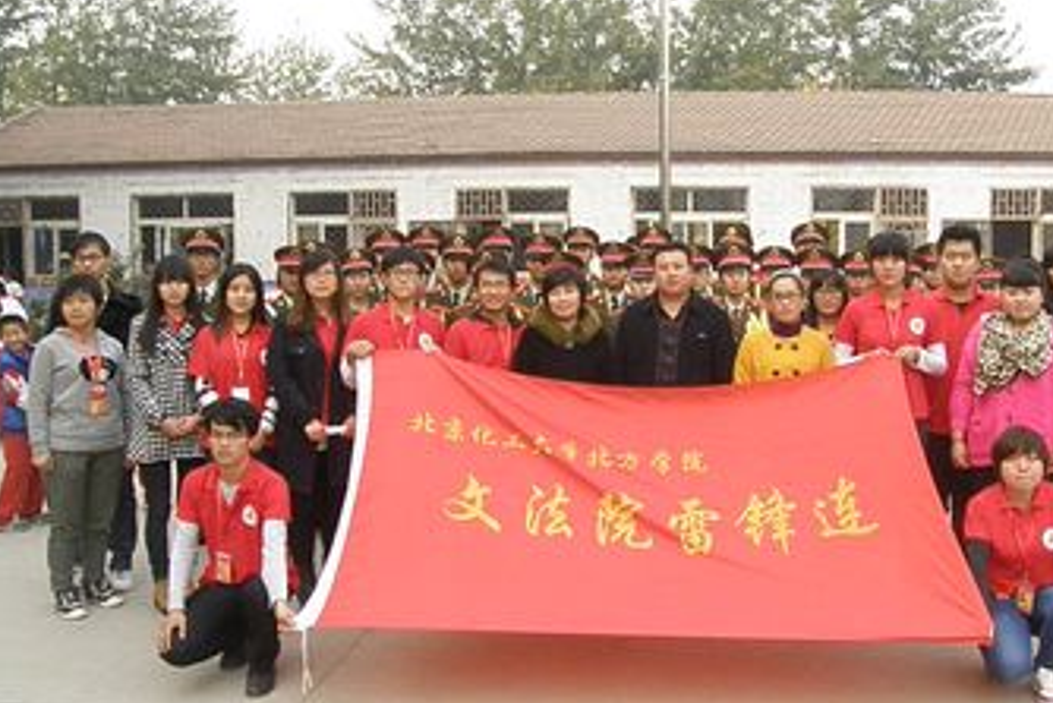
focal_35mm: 34
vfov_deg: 38.9
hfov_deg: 55.3
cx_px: 634
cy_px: 348
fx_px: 995
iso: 640
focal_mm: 4.6
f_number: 5.6
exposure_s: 1/320
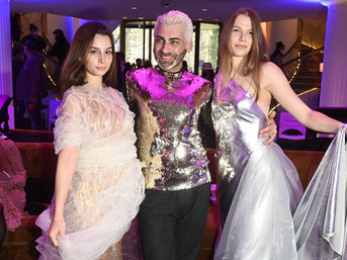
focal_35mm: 48
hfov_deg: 39.7
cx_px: 162
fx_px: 481
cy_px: 149
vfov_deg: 30.2
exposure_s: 1/160
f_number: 5.6
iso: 2500
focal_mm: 38
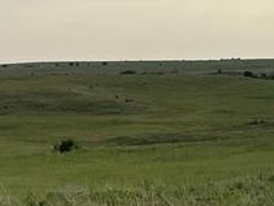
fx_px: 958
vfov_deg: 12.0
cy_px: -22
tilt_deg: +4.0
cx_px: 385
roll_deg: +1.9
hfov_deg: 15.3
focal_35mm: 121
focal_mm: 4.2
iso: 50
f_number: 1.6
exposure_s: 1/5814
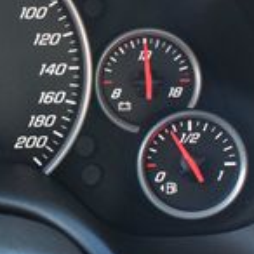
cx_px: -141
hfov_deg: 14.4
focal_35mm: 112
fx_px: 930
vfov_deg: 15.5
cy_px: 89
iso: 1250
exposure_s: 1/15
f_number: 6.3
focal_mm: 20
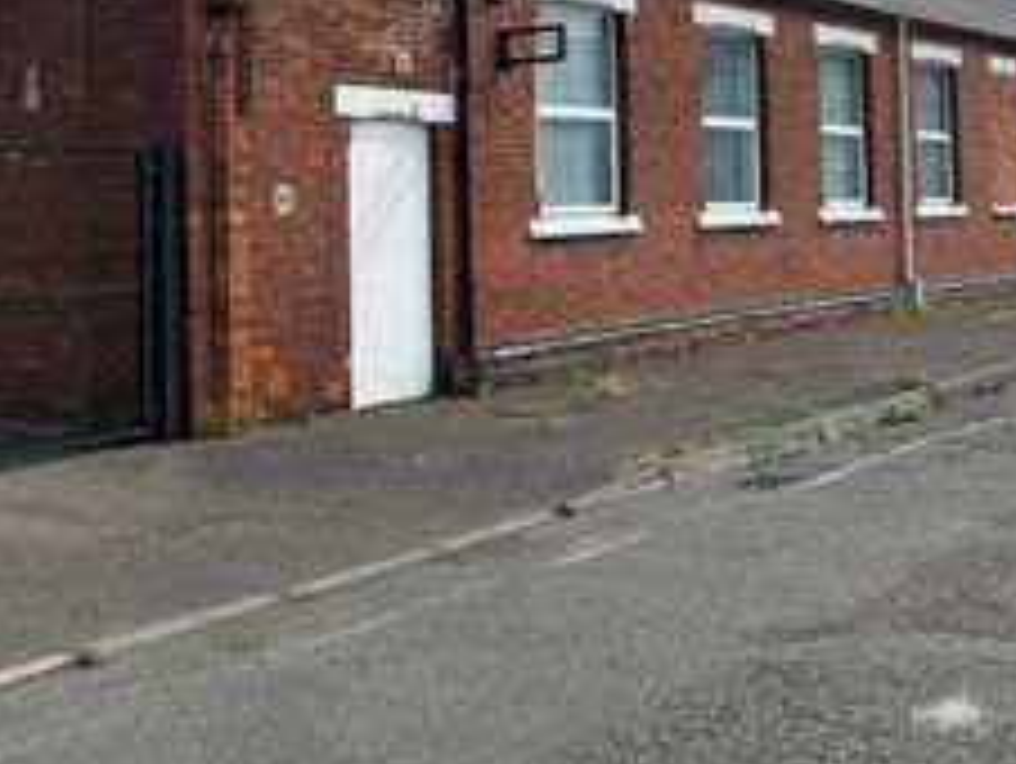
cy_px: 157
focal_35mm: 46
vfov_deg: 30.8
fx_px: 1352
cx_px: 602
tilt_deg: +2.4
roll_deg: +1.6
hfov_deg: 41.0
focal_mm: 5.7
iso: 50
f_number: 1.5
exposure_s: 1/6579
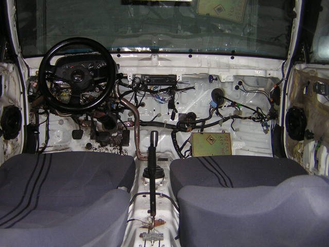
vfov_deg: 36.0
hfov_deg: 46.8
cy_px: 124
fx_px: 380
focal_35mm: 40
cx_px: 164
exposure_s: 1/60.1
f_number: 2.7
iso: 50
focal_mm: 5.2
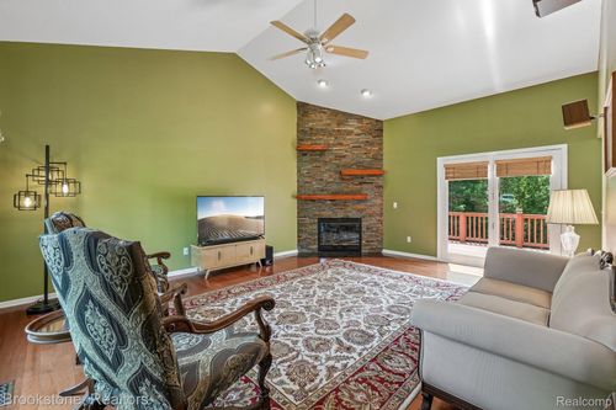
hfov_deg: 100.4
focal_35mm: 15
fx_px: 257
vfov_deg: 77.3
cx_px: 308
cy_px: 205
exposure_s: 1/15
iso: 400
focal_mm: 10
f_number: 8
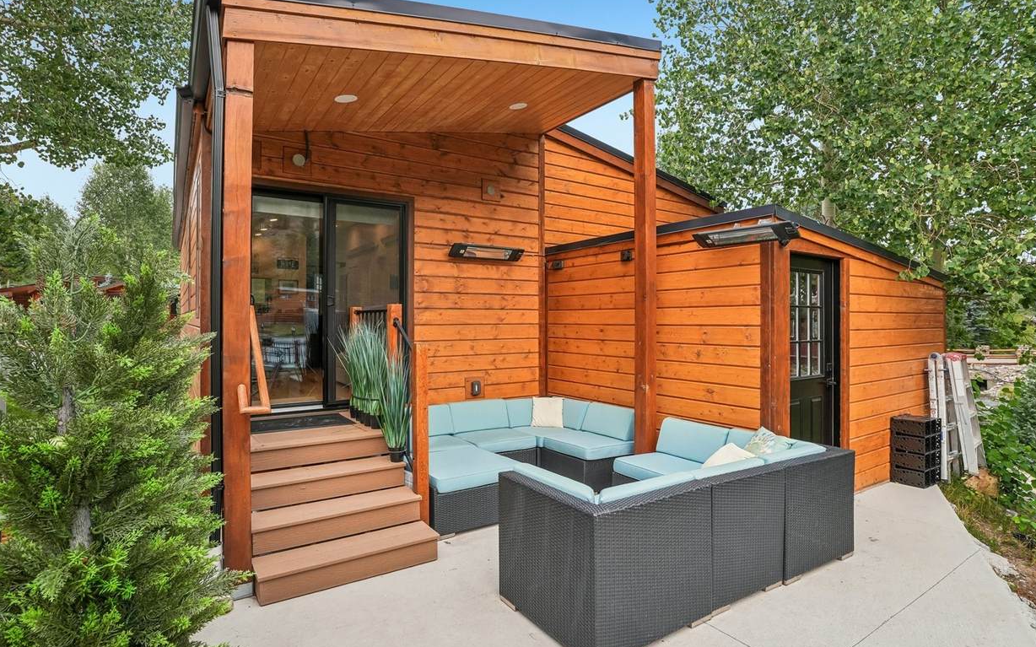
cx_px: 521
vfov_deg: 66.2
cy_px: 297
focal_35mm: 18
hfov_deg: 92.6
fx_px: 495
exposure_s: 1/125
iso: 100
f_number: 8
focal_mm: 11
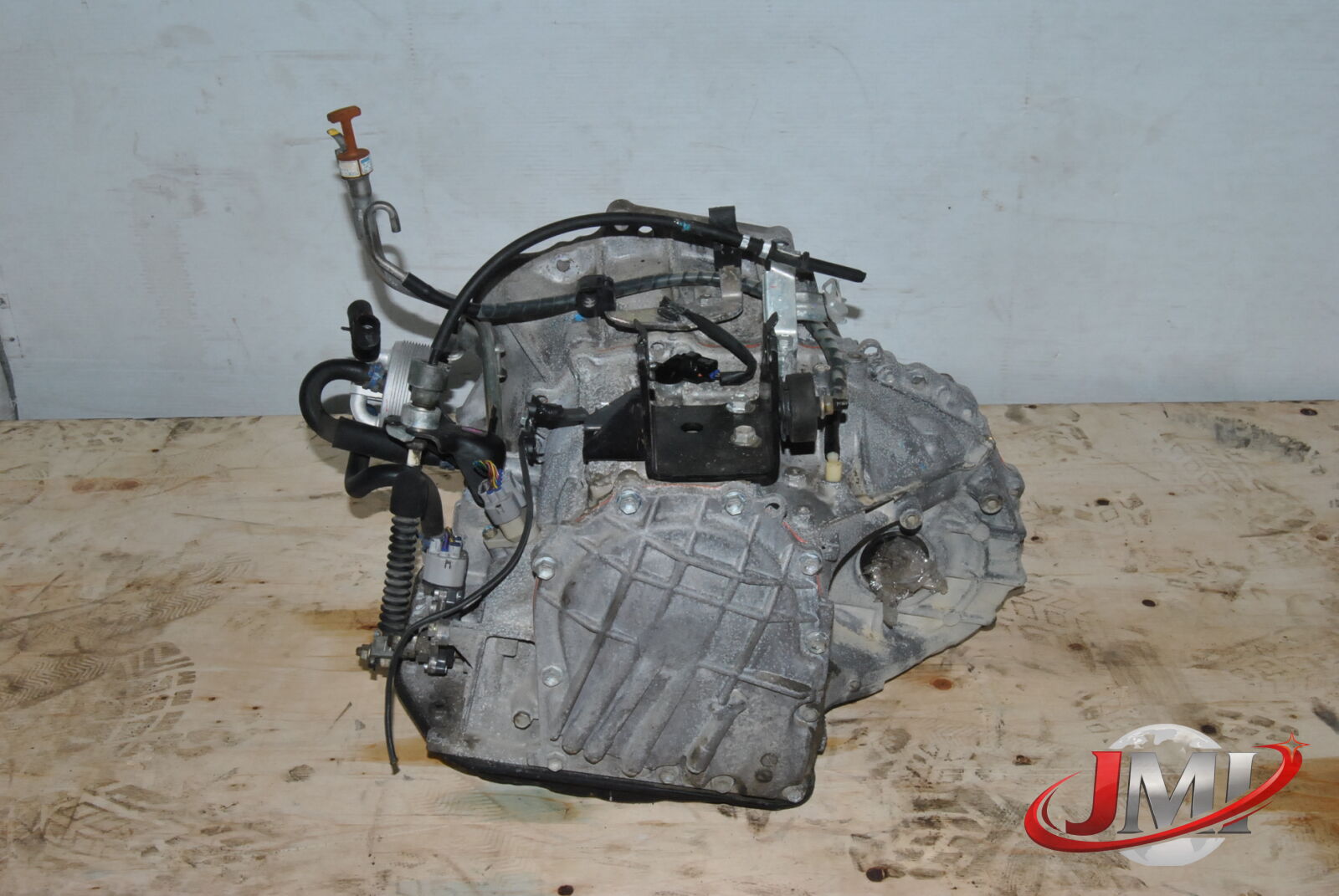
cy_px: 448
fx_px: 1452
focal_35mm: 39
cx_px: 670
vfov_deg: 34.3
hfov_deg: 49.5
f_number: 20
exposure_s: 1/200
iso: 800
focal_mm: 26
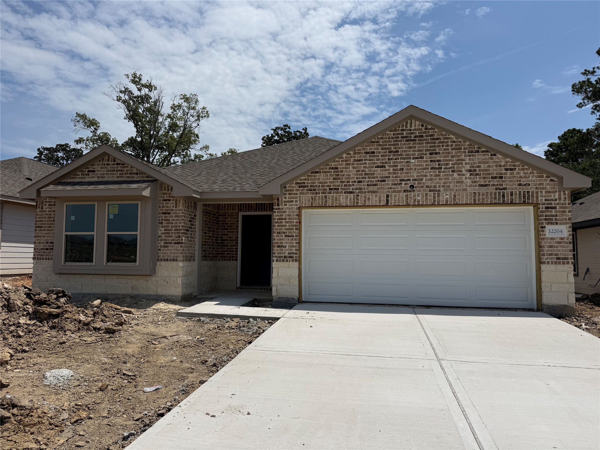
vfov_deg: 56.8
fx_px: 416
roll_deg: -0.7
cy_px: 225
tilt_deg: +5.2
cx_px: 300
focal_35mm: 24
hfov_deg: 71.6
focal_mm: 6.76
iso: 80
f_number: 1.78
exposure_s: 1/14286
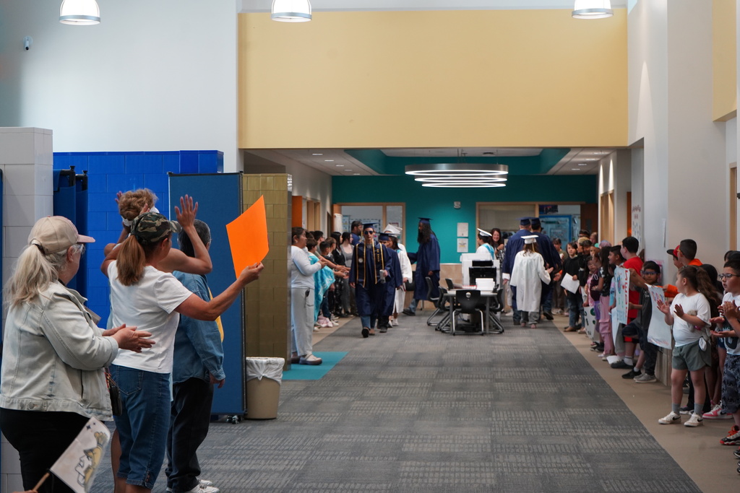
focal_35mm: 70
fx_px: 1439
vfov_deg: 19.5
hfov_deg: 28.8
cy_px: 246
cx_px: 370
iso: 2000
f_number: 5.6
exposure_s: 1/160
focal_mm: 70
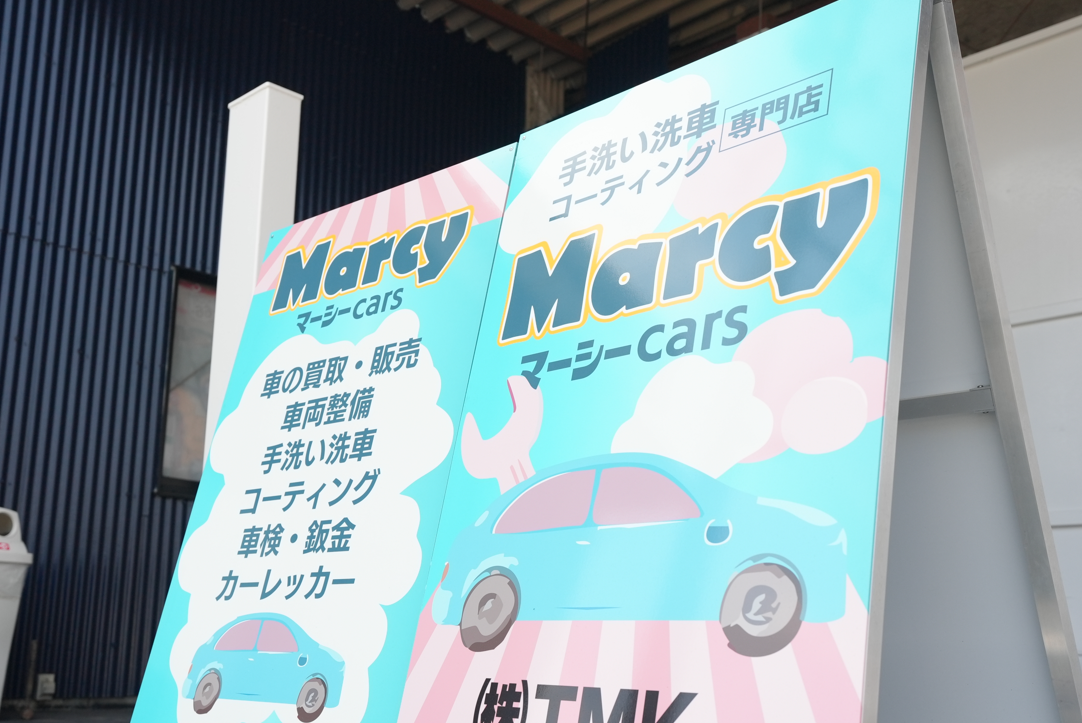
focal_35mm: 41
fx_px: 1233
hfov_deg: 47.2
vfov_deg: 32.7
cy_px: 393
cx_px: 462
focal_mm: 35
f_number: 4
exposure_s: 1/1600
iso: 800
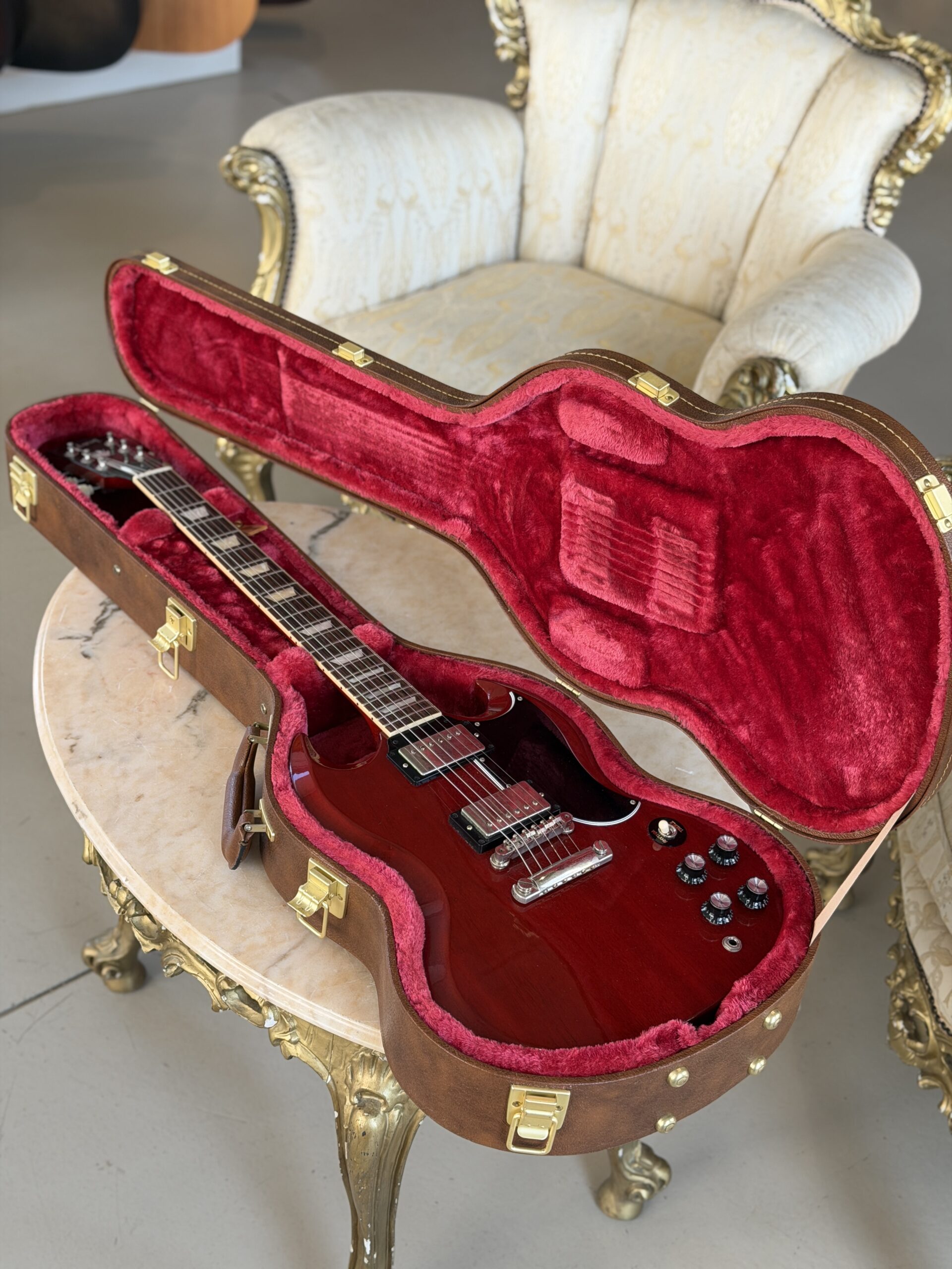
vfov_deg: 39.7
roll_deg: -7.7
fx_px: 1760
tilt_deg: -36.7
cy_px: 634
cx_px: 476
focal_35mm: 48
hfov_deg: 30.3
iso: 80
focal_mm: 6.76
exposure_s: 1/121
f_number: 1.78
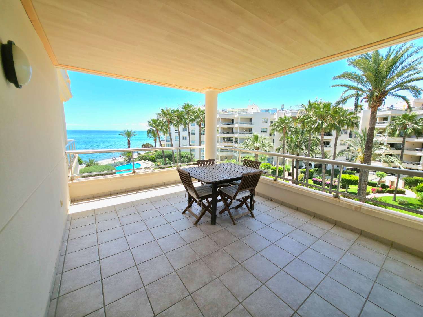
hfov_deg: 106.2
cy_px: 158
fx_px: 159
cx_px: 212
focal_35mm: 13
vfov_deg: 89.9
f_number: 1.9
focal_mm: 2.2
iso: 20
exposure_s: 1/769
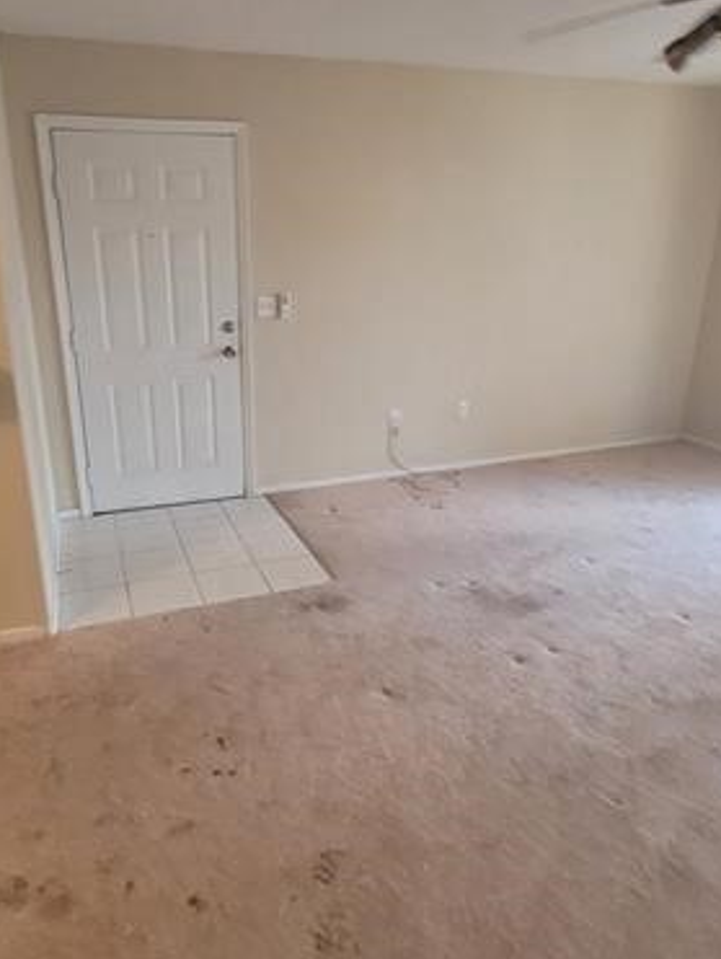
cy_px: 458
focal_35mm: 21
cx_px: 282
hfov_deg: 62.9
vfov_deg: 78.9
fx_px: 582
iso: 200
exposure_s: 1/60
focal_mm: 2.2
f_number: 2.2
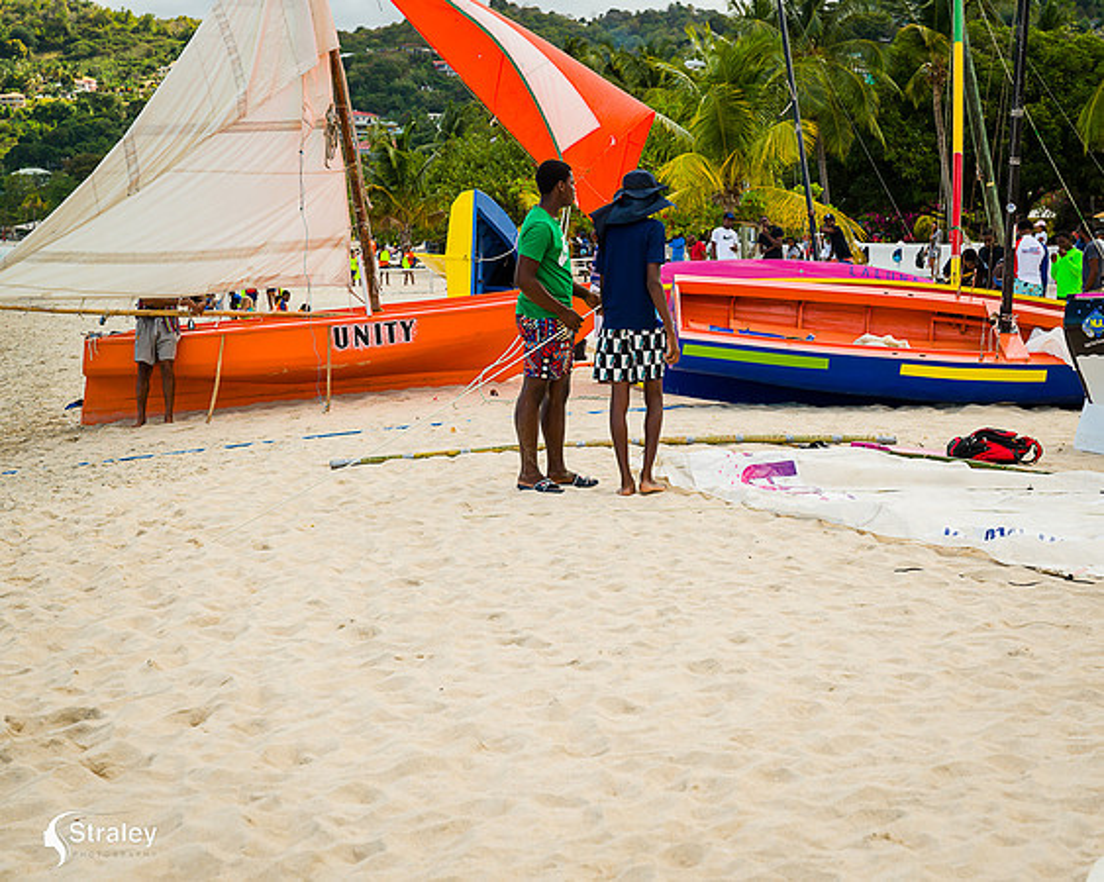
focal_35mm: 78
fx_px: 2540
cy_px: 468
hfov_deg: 24.5
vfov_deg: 19.7
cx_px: 676
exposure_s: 1/320
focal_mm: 65
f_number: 6.3
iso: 160
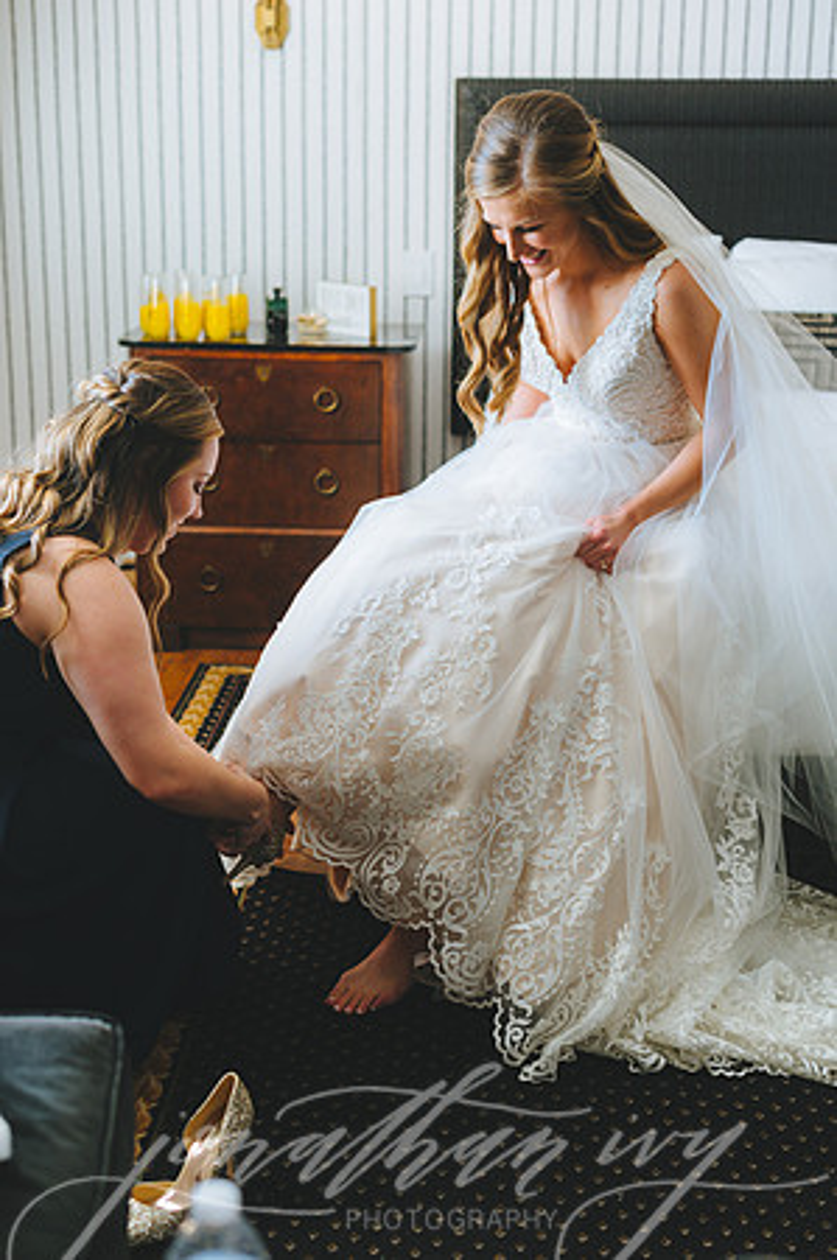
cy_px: 630
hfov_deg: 26.9
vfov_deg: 39.6
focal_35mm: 50
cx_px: 418
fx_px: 1748
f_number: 3.5
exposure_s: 1/100
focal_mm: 50
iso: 250
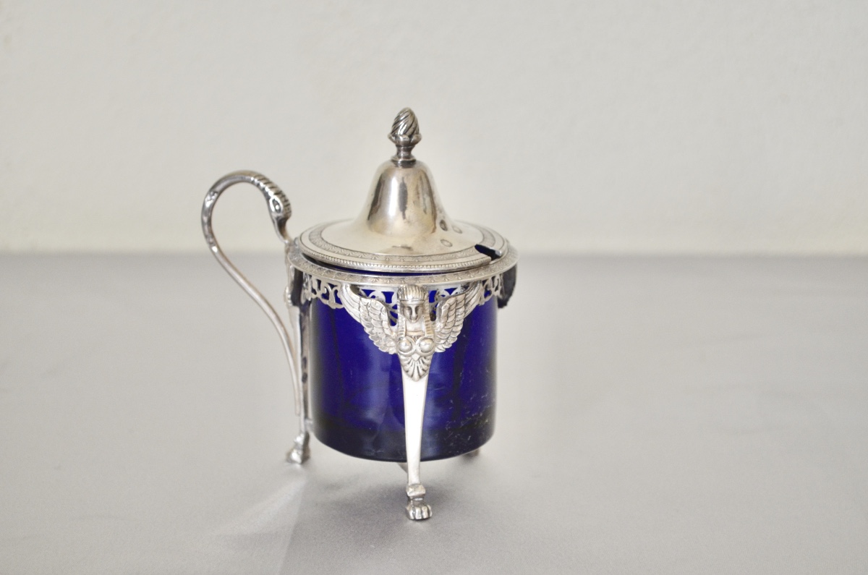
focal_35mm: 78
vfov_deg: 17.4
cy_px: 288
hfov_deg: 26.0
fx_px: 1877
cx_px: 434
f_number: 5.6
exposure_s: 1/60
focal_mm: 52
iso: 800
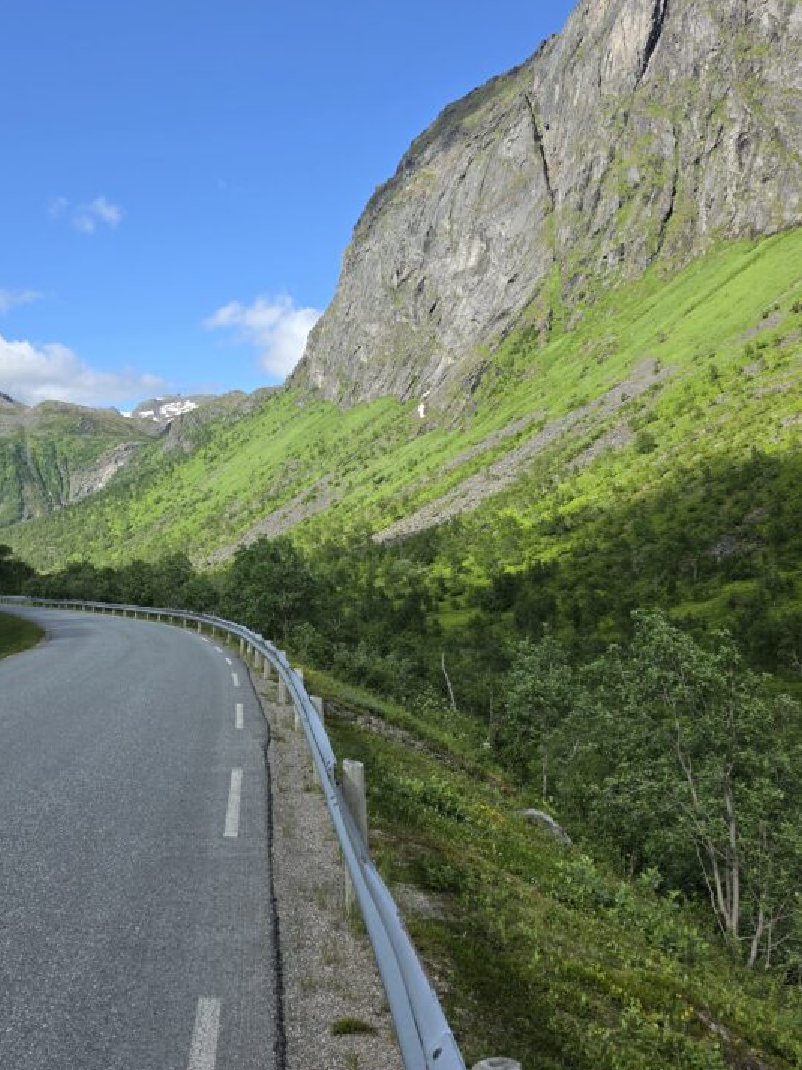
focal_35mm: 33
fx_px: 1020
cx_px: 261
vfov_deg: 55.4
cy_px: 514
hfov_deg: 42.3
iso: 64
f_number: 1.4
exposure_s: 1/4331
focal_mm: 6.5
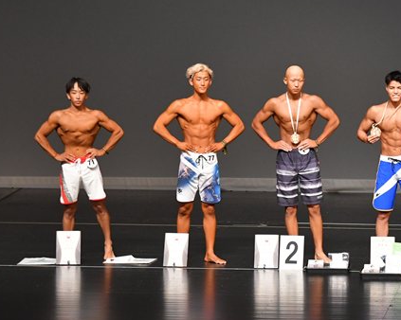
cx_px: 340
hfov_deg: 7.5
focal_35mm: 258
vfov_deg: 6.0
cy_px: 146
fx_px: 3061
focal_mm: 100
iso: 2500
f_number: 5.6
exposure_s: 1/400
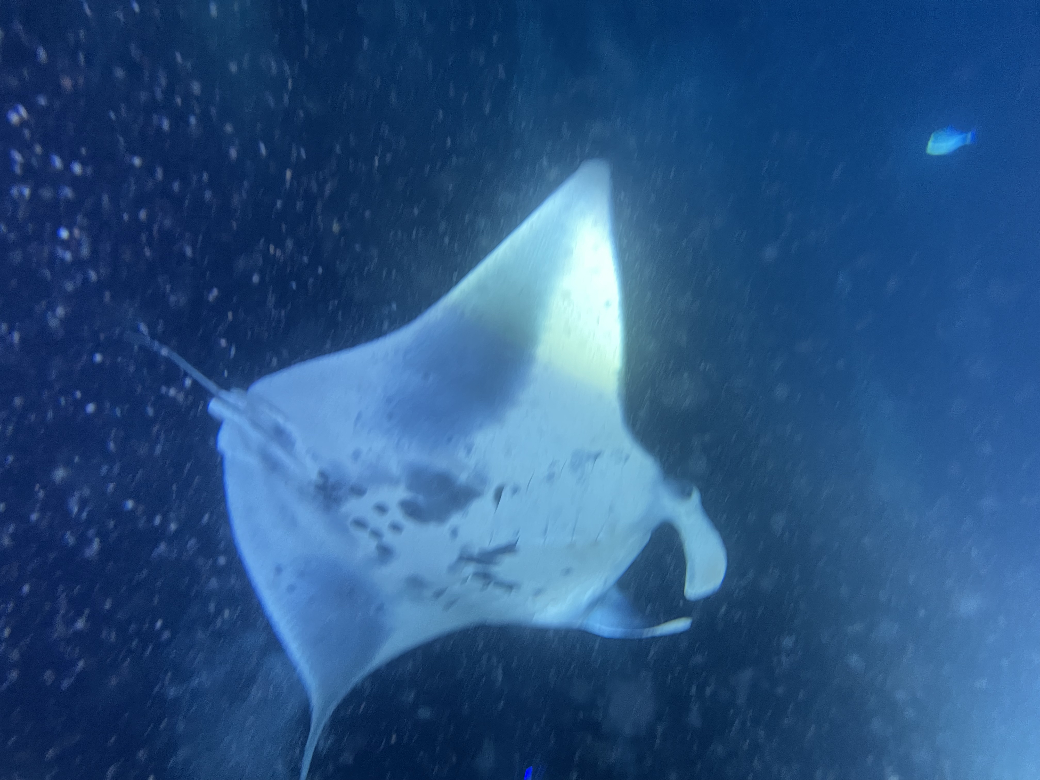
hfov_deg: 69.4
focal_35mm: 25
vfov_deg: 54.9
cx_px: 520
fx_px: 751
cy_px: 390
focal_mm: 5.1
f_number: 1.6
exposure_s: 1/60
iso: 320
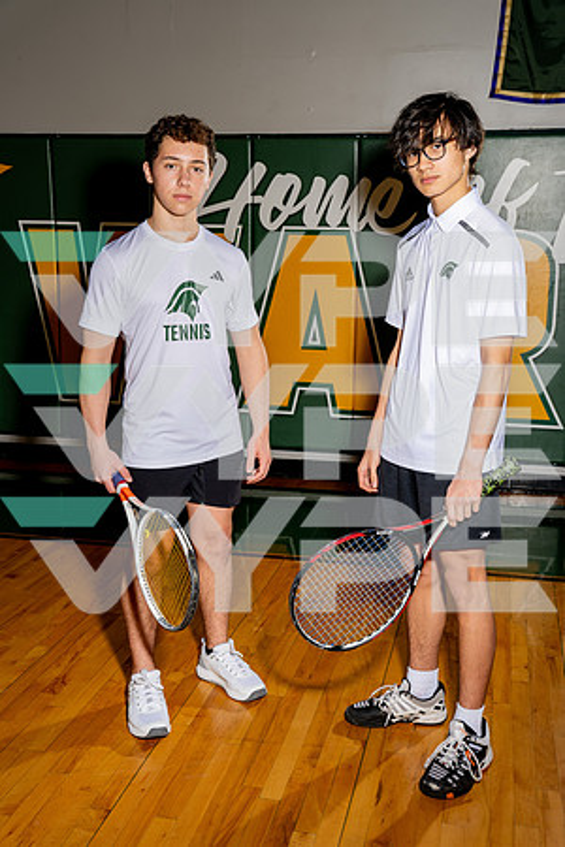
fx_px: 989
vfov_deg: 46.4
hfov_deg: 31.9
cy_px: 424
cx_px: 282
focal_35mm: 42
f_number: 6.3
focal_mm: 42
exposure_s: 1/250
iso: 100
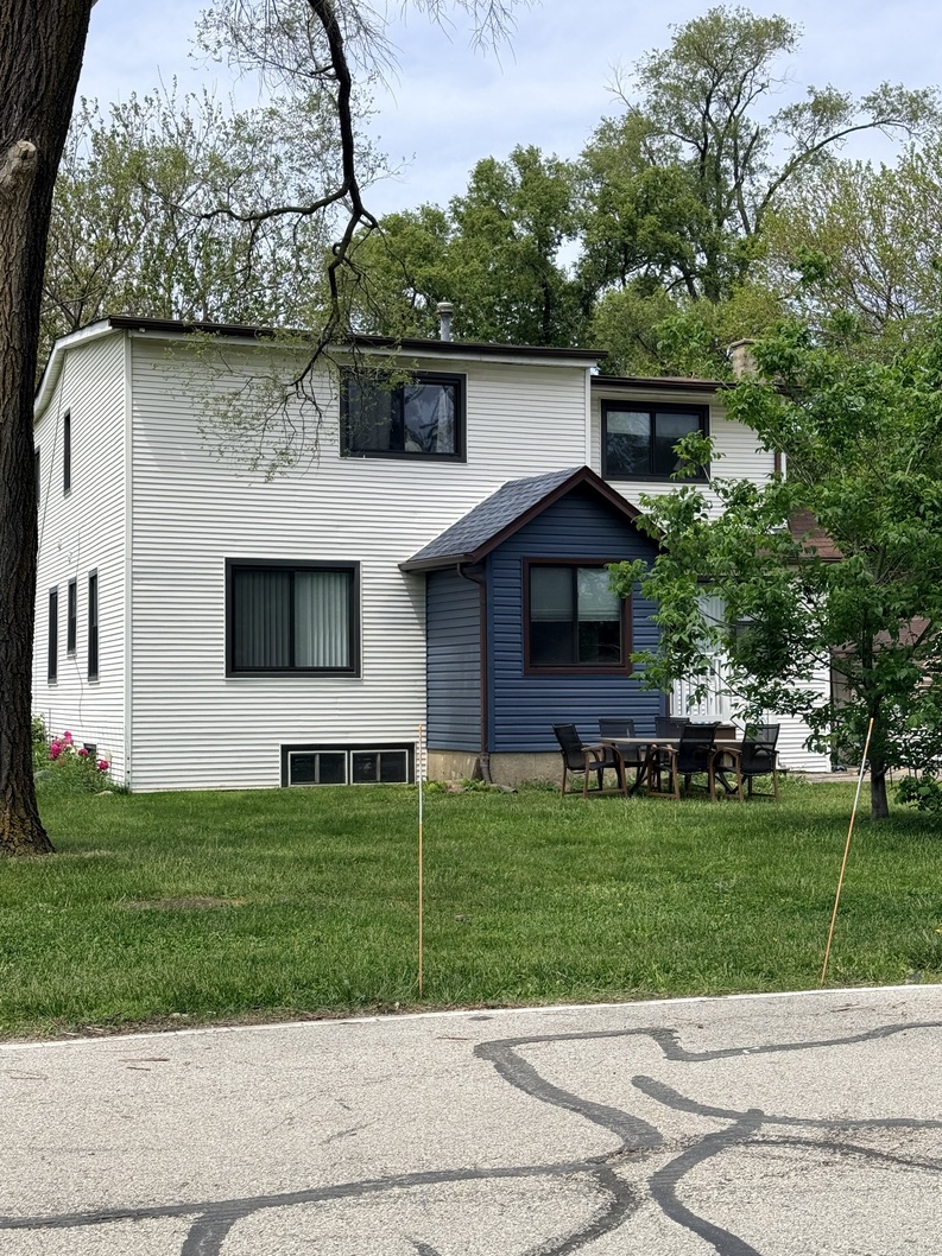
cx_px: 470
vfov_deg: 38.9
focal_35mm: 49
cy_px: 620
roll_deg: +0.3
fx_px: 1779
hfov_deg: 29.7
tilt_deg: +2.6
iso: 64
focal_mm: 6.76
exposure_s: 1/4098
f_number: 1.78
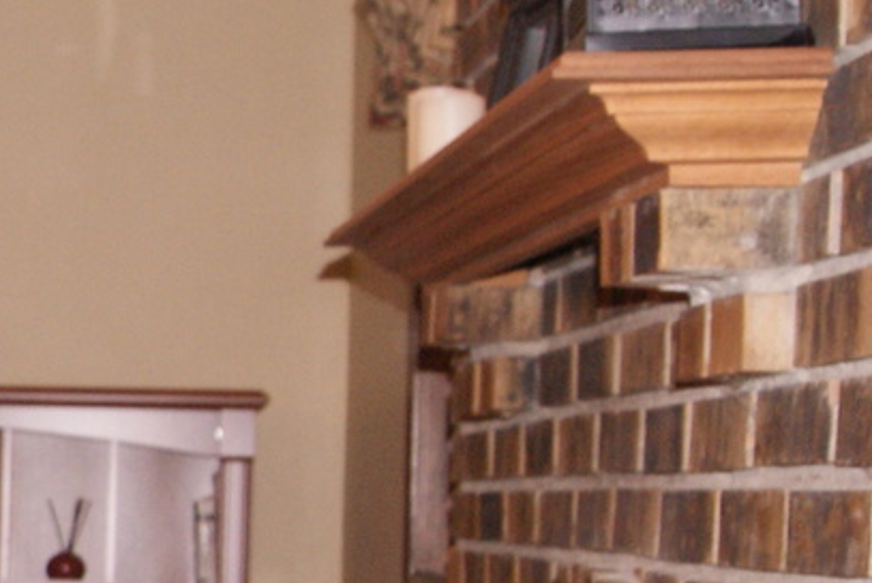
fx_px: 2884
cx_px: -580
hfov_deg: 15.4
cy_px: 562
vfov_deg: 11.4
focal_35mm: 119
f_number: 5.6
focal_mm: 20
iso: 400
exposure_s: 1/60
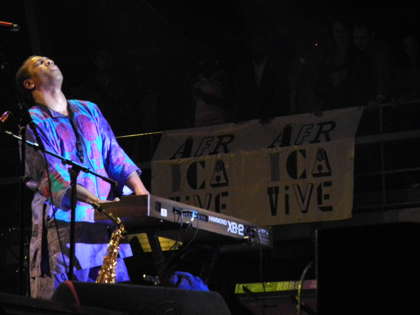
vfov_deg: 7.4
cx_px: 210
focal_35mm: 200
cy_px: 158
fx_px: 2427
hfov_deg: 9.9
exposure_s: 1/100
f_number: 5.6
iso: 1600
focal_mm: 42.6
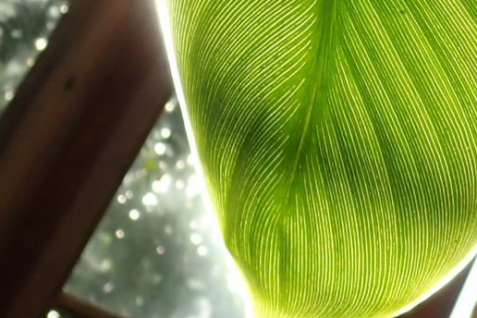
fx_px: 1603
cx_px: 393
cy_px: -151
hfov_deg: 16.8
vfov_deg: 10.9
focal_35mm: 121
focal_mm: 5.5
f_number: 3.2
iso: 100
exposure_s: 1/320
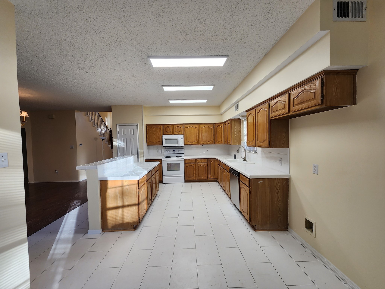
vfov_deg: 89.9
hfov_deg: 106.2
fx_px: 145
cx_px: 192
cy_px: 144
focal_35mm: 13
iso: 64
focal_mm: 2.2
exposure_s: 1/60
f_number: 2.2
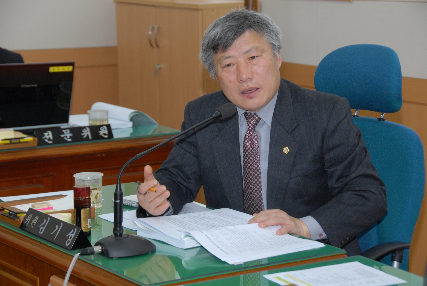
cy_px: 143
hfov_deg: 19.4
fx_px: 1247
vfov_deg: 13.1
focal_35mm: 105
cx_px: 214
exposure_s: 1/60
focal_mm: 70
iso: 400
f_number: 5.6
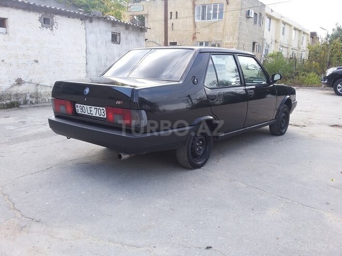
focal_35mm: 31
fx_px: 306
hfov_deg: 58.4
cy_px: 128
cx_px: 171
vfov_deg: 45.4
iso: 50
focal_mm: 3.3
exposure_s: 1/190
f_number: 2.2
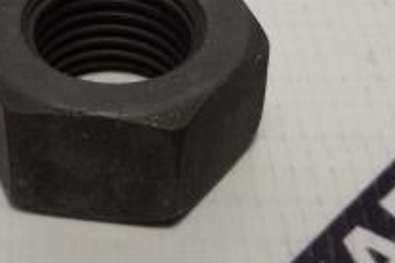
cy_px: 30
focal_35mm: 84
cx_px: 124
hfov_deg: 24.0
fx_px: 922
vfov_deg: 16.1
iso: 50
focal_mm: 2.93
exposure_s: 1/33
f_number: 2.4
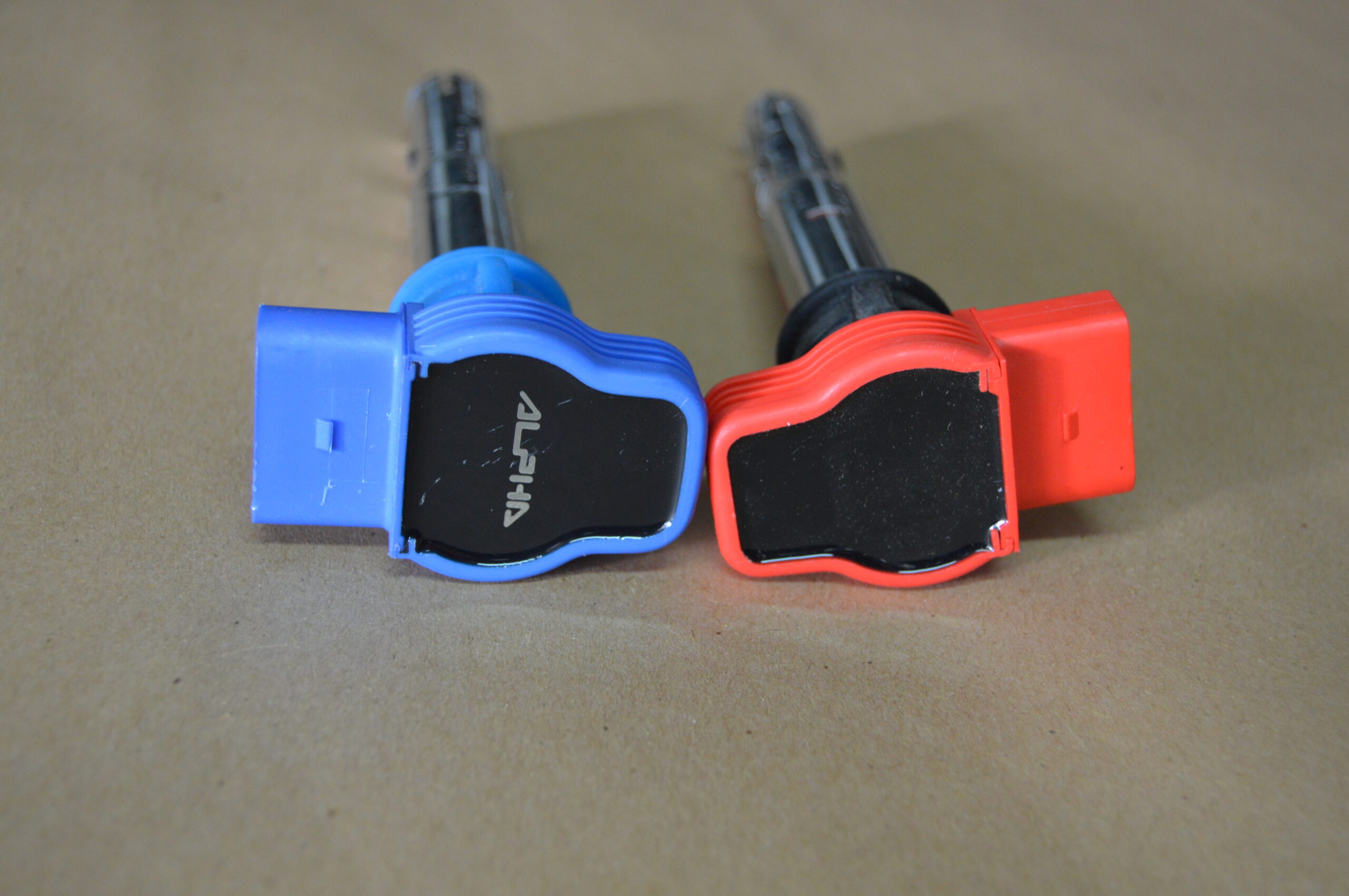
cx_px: 674
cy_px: 448
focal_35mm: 48
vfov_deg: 28.0
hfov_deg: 41.1
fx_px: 1797
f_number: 4.5
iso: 900
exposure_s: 1/60
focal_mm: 32
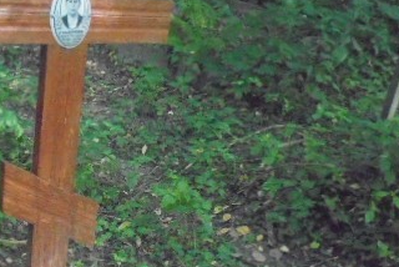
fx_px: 599
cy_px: 196
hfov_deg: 36.4
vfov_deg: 24.9
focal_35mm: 54
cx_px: 127
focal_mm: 4.6
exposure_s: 1/250
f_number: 3.5
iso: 1250
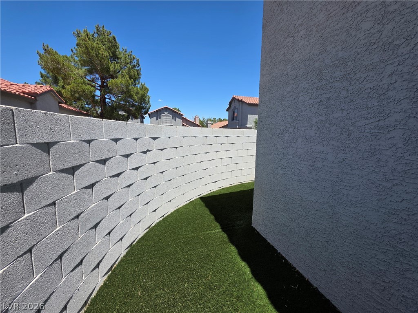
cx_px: 209
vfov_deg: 89.9
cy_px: 156
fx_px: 157
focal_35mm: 13
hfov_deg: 106.2
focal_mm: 2.2
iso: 40
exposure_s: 1/1915
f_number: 1.9
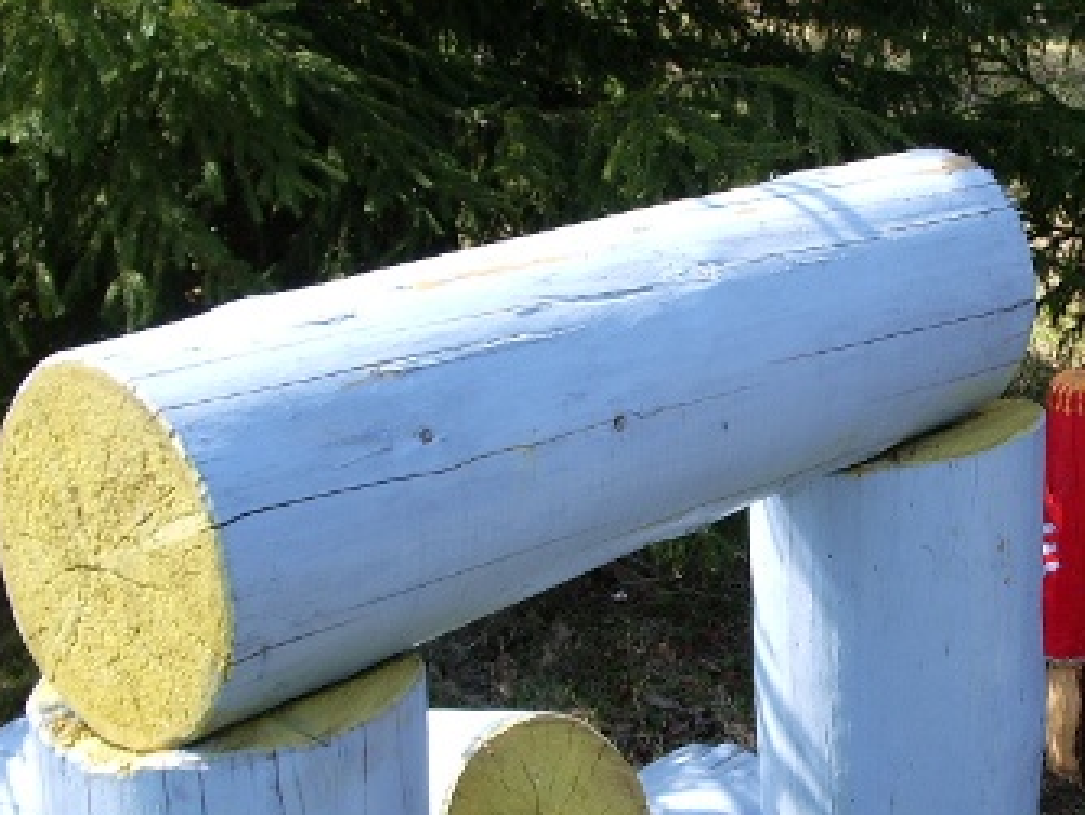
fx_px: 2102
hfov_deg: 28.3
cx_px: 890
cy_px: 497
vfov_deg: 21.9
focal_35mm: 67
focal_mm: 5.8
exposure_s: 1/125
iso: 50
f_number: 4.3
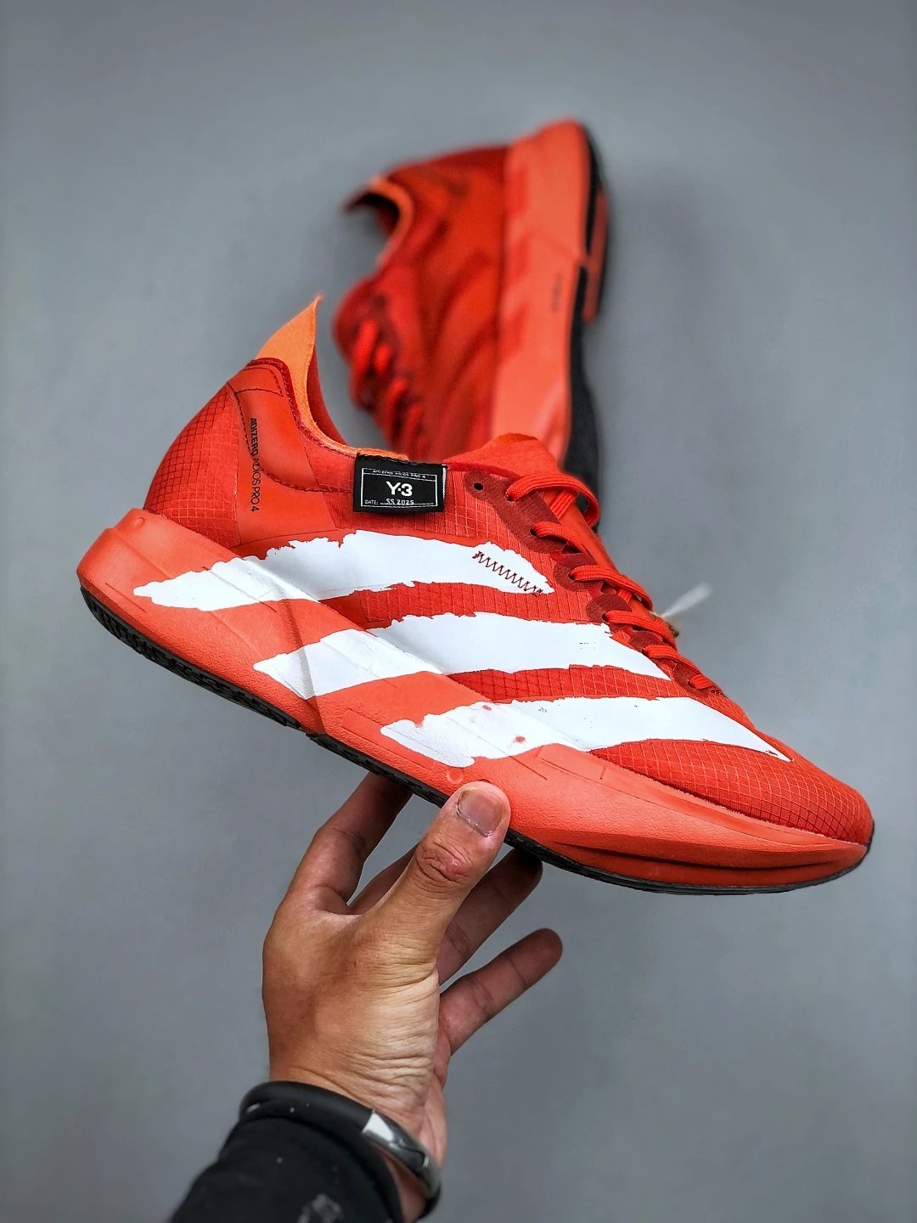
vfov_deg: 33.8
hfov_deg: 25.7
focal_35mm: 57
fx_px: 2013
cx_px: 458
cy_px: 612
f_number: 2.8
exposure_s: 1/50
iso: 20
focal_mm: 6.6
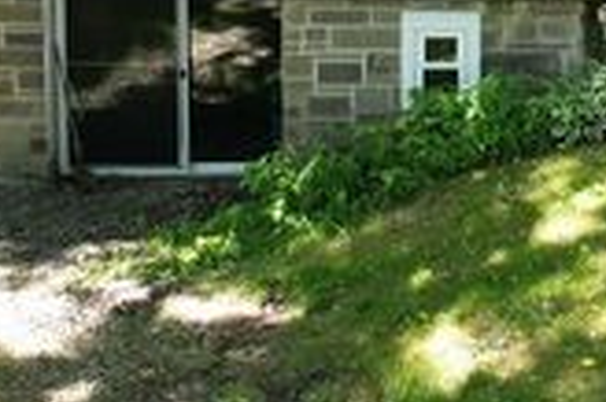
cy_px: -197
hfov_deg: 29.5
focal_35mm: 67
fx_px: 1127
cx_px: 480
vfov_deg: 18.1
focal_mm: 8.38
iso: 100
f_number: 2.8
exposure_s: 1/25
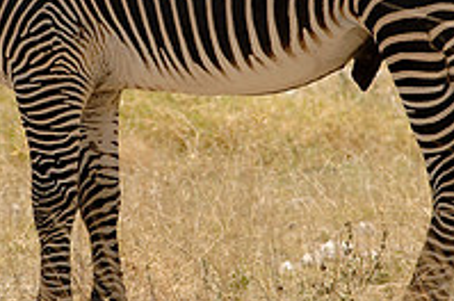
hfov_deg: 1.7
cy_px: 76
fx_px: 15398
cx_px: 162
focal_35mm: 1223
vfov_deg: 1.1
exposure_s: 1/640
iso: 200
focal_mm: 280
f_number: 6.3
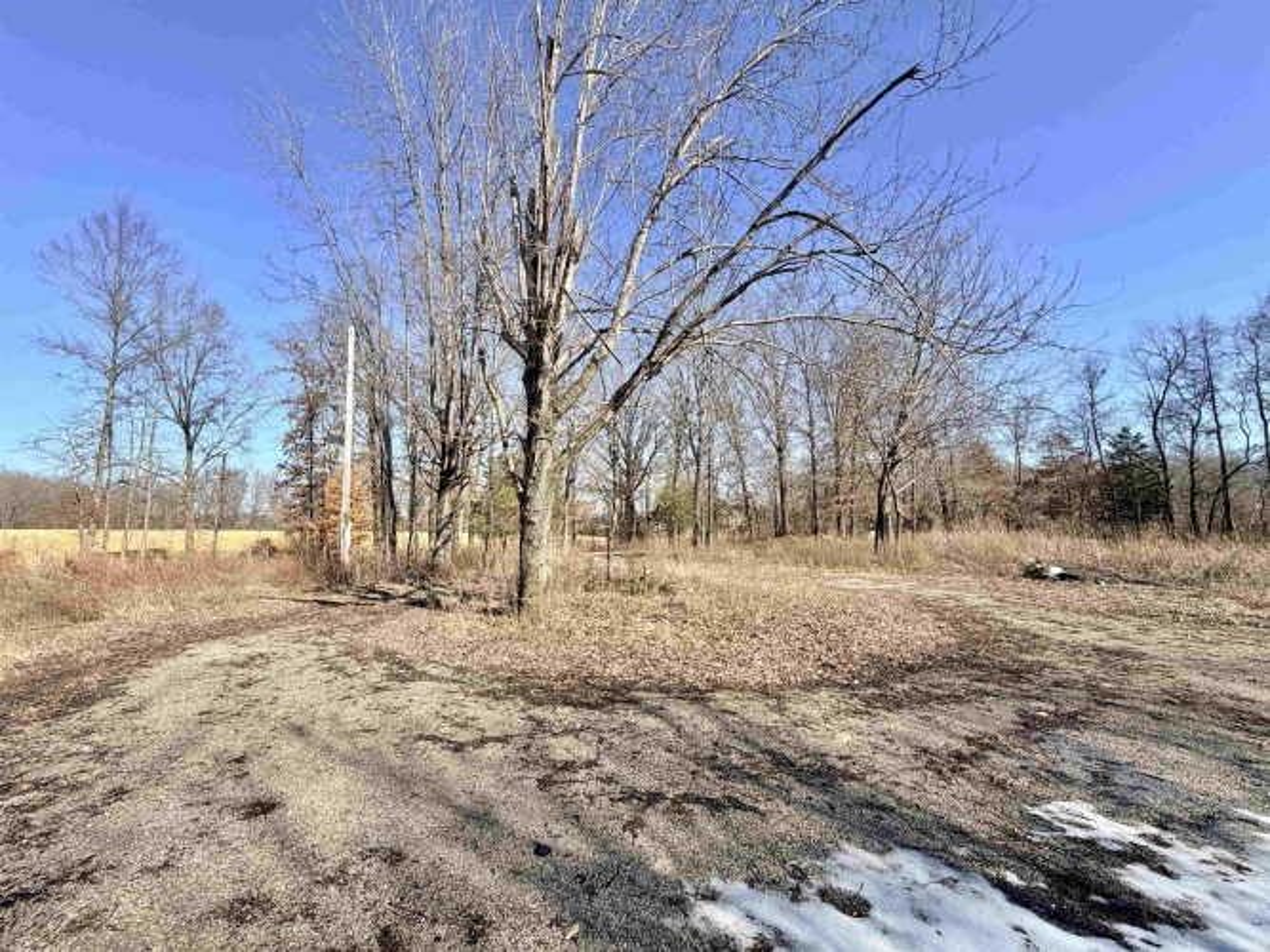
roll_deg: +0.7
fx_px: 514
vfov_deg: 85.7
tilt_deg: +5.3
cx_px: 635
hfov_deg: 102.1
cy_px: 476
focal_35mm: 14
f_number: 2.2
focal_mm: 2.22
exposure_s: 1/770
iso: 32
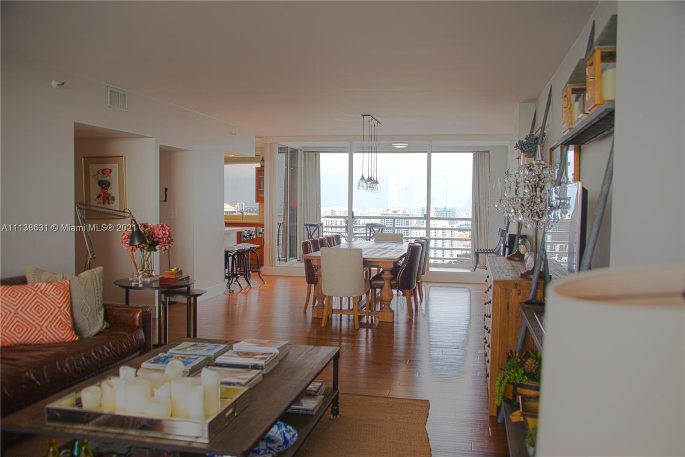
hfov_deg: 58.7
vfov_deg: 41.1
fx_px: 609
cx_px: 342
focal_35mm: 32
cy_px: 228
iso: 100
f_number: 5.6
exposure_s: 1/125
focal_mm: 32
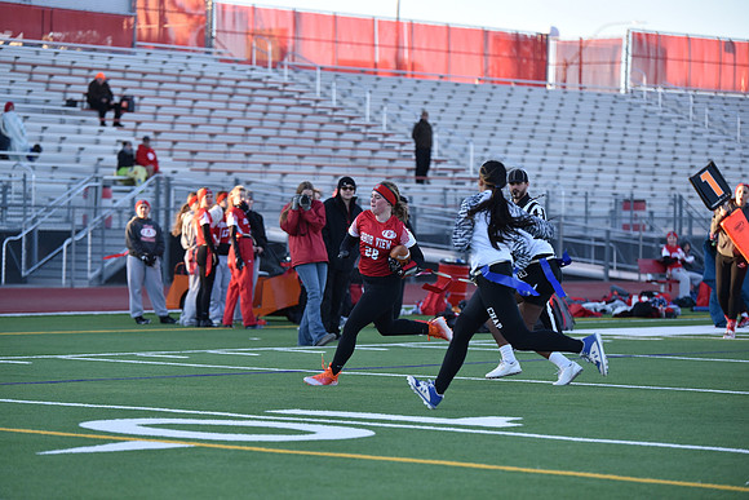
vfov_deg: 10.2
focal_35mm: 135
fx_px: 2809
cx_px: 374
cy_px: 250
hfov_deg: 15.2
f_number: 2.8
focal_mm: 135
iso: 720
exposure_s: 1/1250
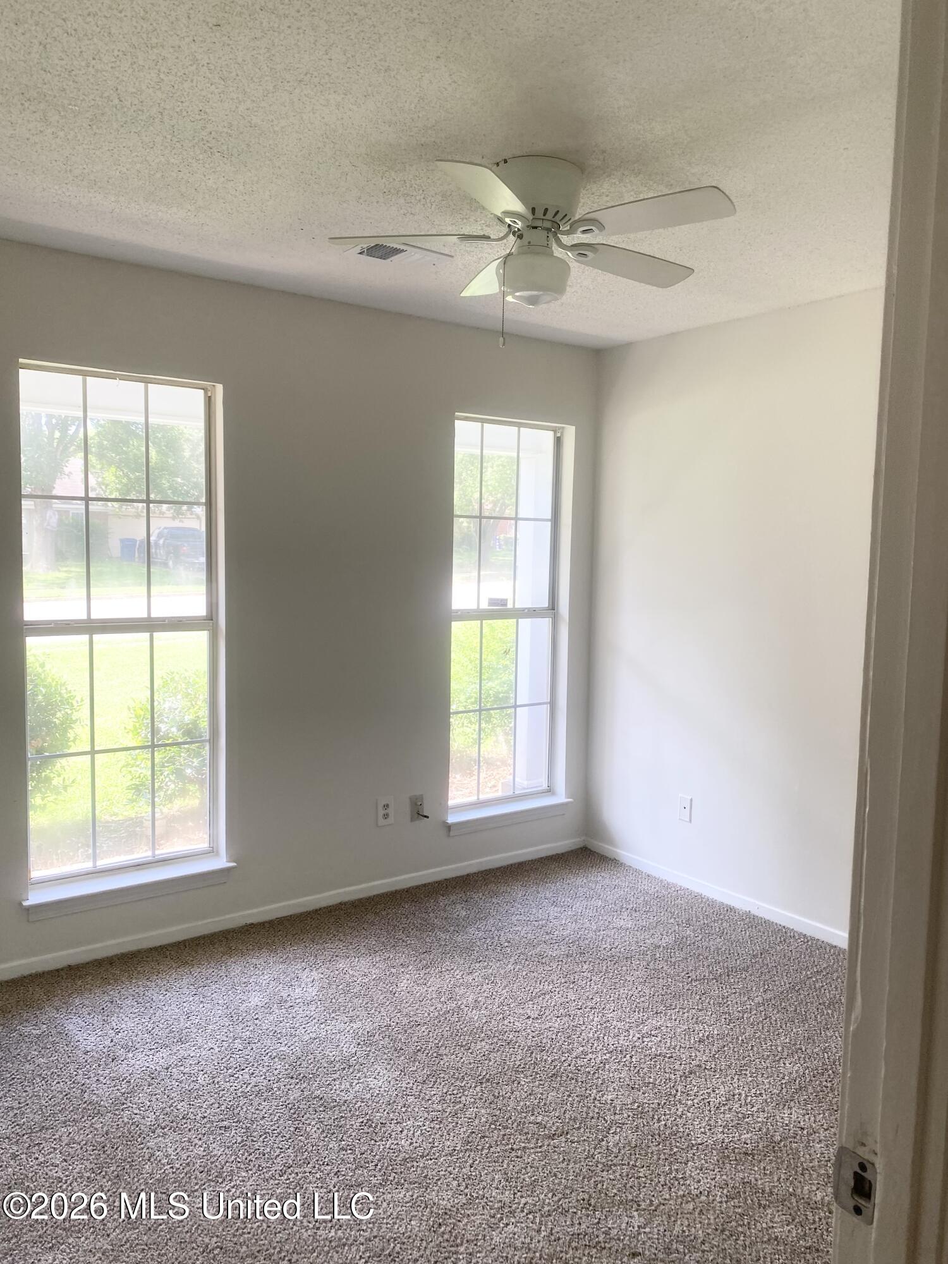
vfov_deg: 67.3
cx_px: 474
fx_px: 949
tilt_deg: -0.9
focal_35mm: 26
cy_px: 632
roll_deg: -2.0
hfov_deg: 53.1
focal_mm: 4.25
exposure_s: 1/122
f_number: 1.8
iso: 50
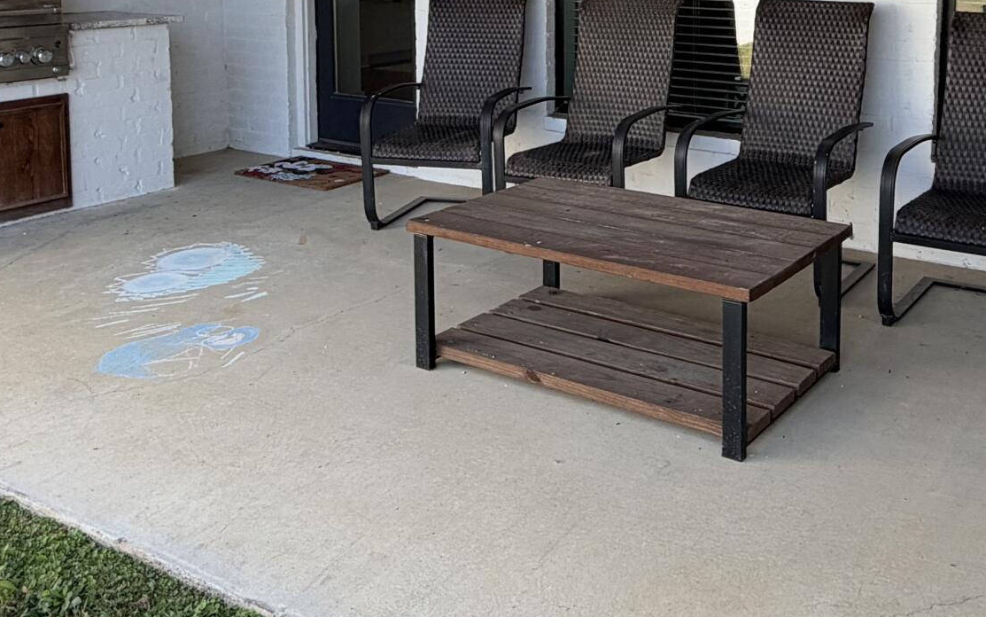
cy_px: 49
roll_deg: -1.1
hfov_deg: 48.0
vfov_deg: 30.4
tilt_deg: -6.1
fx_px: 1075
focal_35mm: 40
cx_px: 694
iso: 50
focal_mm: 2.22
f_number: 2.2
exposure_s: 1/284
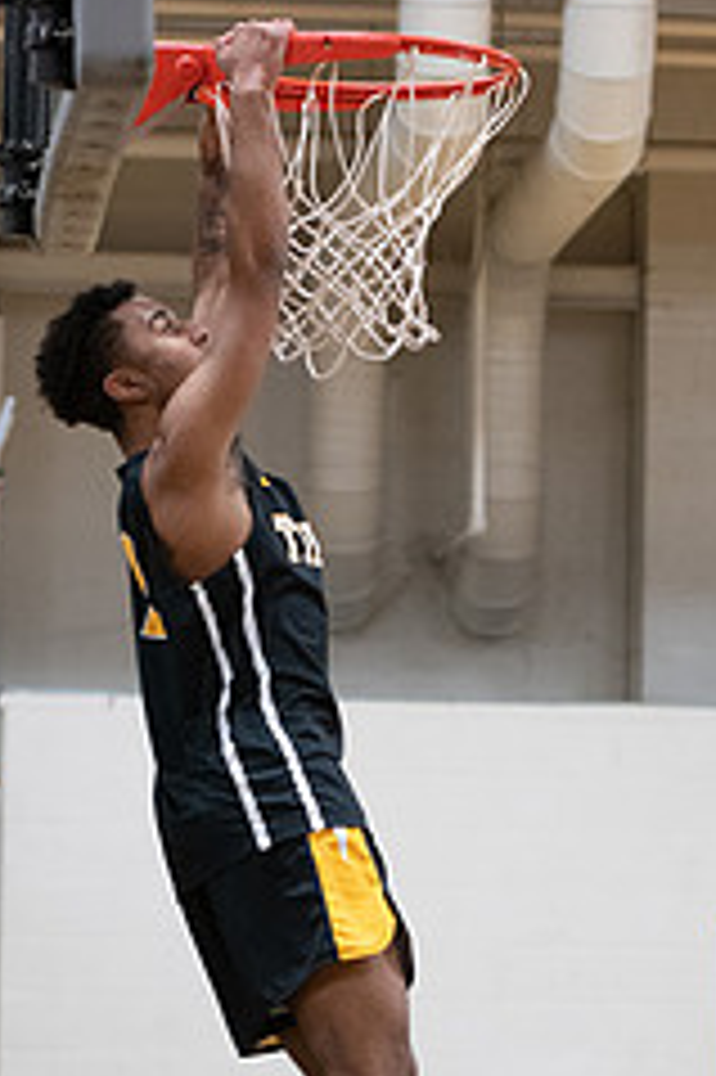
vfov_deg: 10.4
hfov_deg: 6.9
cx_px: 360
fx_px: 5915
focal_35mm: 198
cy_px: 725
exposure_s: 1/200
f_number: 2.8
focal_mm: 70
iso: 2000
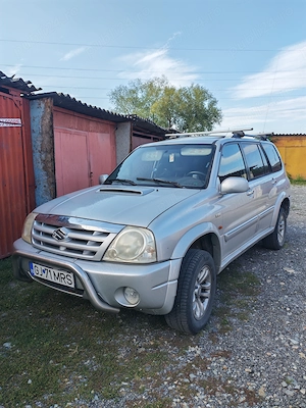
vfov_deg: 65.3
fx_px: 318
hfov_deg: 51.4
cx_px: 153
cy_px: 204
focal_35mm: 27
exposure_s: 1/320
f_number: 1.9
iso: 50
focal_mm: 6.12
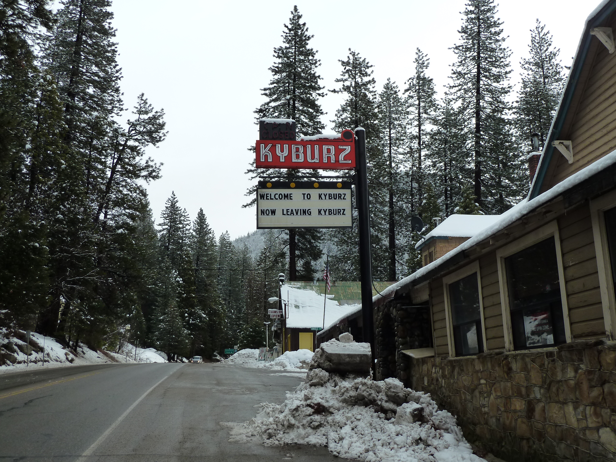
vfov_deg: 40.7
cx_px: 308
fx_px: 623
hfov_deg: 52.6
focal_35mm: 35
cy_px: 231
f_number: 4
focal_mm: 5.7
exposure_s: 1/400
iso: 125
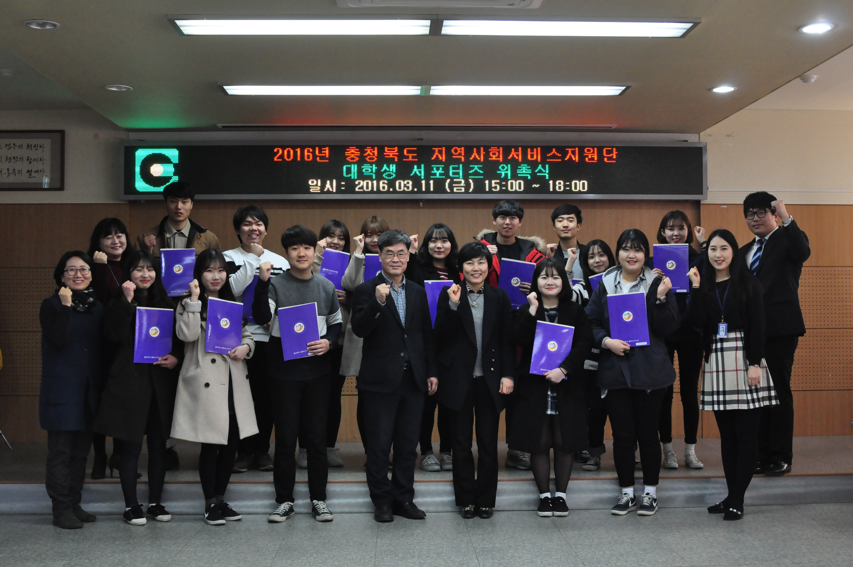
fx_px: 994
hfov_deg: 46.4
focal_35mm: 42
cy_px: 284
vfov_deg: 31.8
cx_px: 426
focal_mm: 28
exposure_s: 1/160
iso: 2000
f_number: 5.6
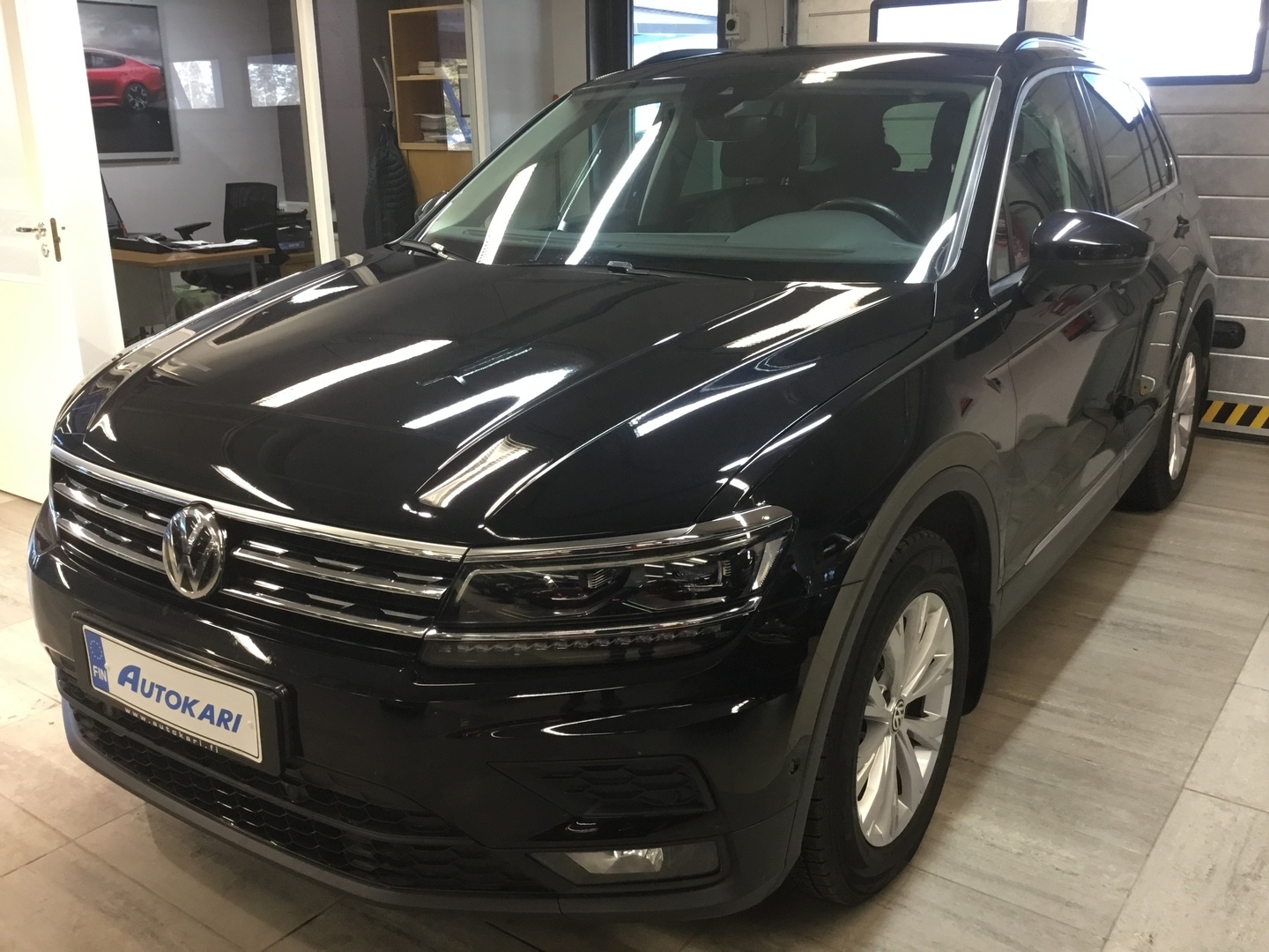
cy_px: 476
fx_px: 1136
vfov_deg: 45.4
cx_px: 634
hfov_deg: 58.4
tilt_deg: -16.6
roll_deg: +1.5
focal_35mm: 31
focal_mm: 3.3
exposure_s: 1/33
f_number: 2.4
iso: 125
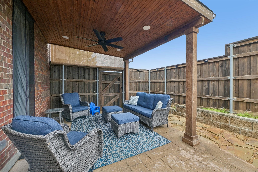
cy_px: 86
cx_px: 129
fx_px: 100
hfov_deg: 104.3
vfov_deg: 81.2
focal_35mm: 14
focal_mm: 14
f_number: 8
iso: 400
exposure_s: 1/250
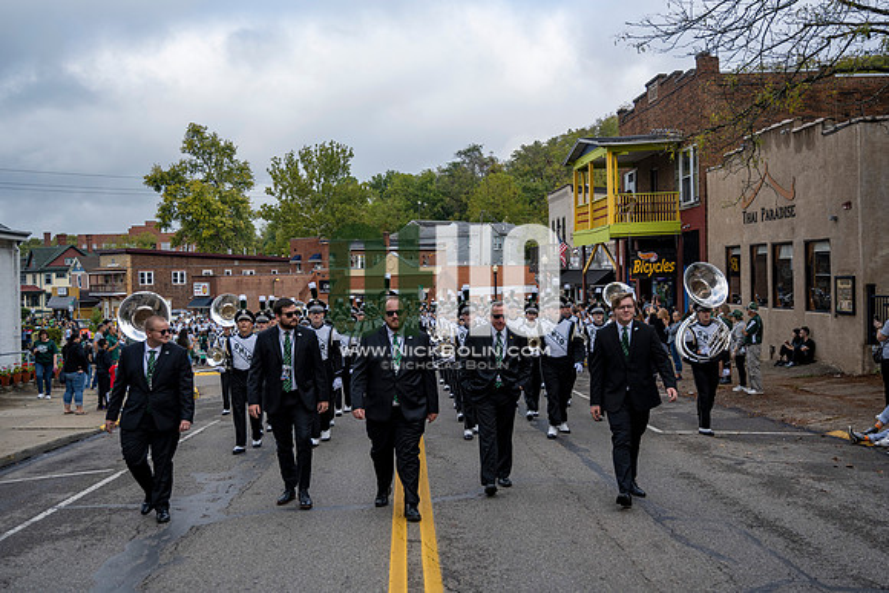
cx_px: 444
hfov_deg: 53.1
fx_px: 889
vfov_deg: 36.9
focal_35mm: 36
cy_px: 296
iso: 320
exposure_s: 1/1600
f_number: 4
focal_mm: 36
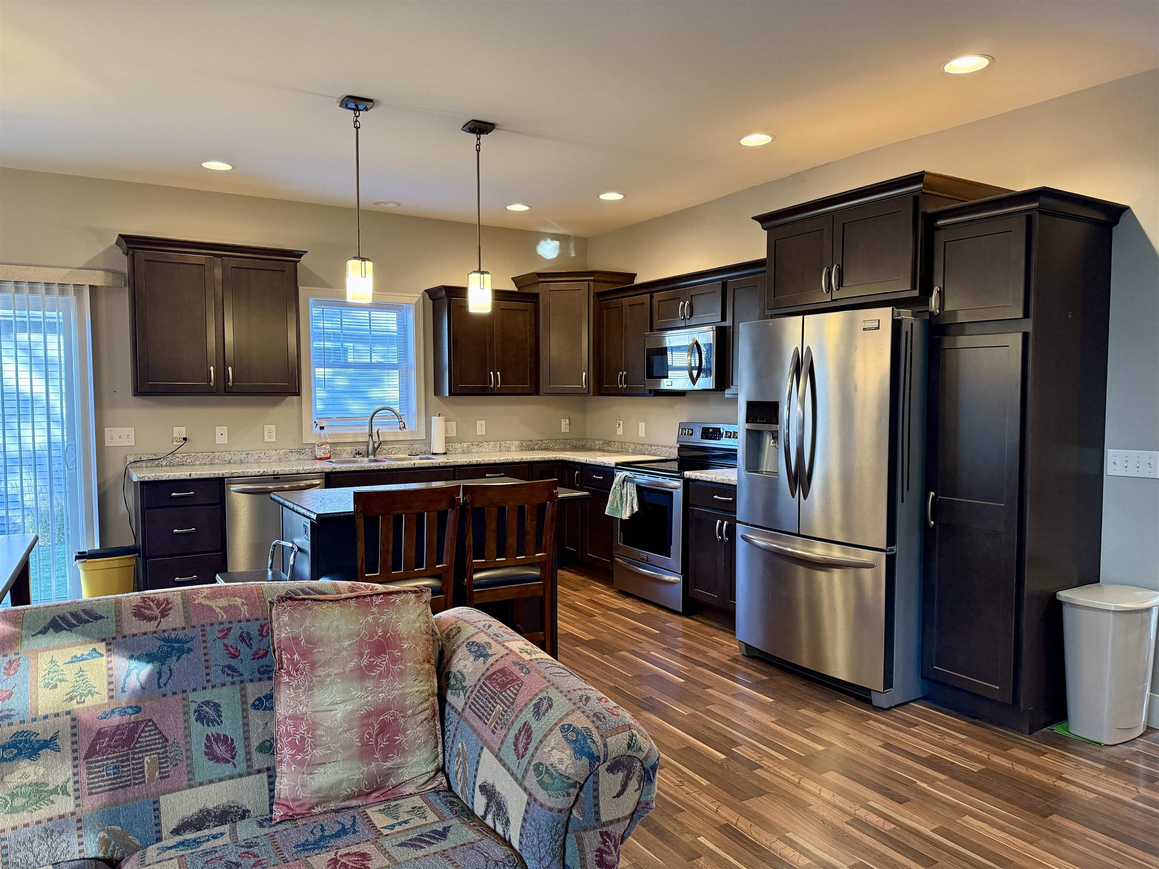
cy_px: 434
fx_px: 804
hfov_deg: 71.6
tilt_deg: -2.7
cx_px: 580
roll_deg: +0.4
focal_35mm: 24
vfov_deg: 56.8
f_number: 1.78
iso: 320
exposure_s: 1/60
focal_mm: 6.76
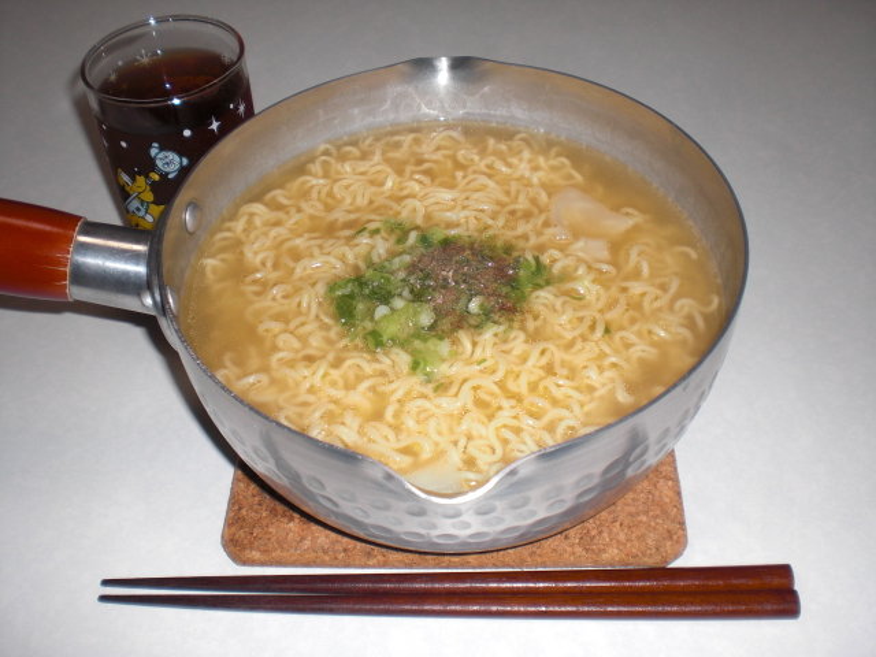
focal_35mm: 38
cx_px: 438
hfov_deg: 49.0
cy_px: 328
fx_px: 962
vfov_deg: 37.7
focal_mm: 6.3
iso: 64
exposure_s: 1/60
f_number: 3.1
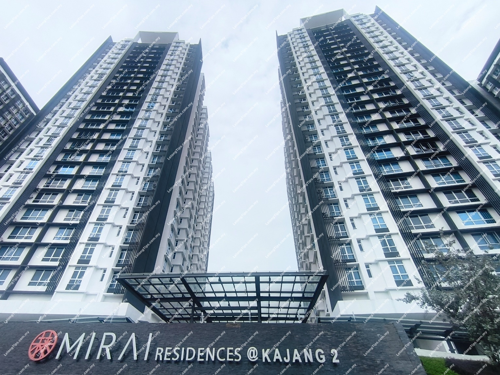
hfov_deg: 98.2
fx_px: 217
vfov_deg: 81.8
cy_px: 188
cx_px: 250
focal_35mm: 15
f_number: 2.2
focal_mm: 1.65
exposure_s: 1/3017
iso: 50
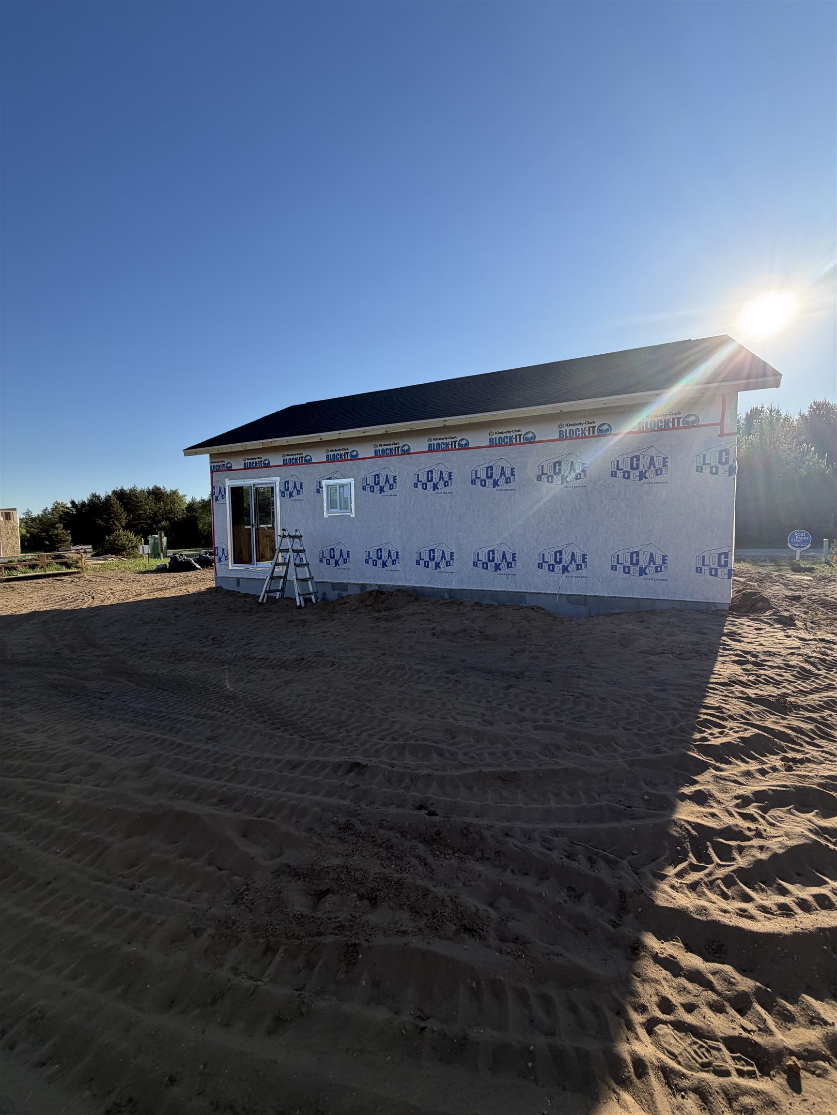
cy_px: 558
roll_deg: +0.6
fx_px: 451
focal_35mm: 14
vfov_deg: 102.1
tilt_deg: -3.8
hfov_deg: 85.7
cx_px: 418
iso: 25
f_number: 2.2
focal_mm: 2.22
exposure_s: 1/770
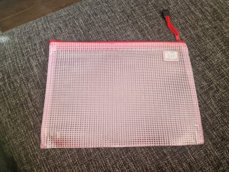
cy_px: 86
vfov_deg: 58.9
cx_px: 114
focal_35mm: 23
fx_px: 152
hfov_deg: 73.9
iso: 50
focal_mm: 5.4
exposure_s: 1/274
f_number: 1.8
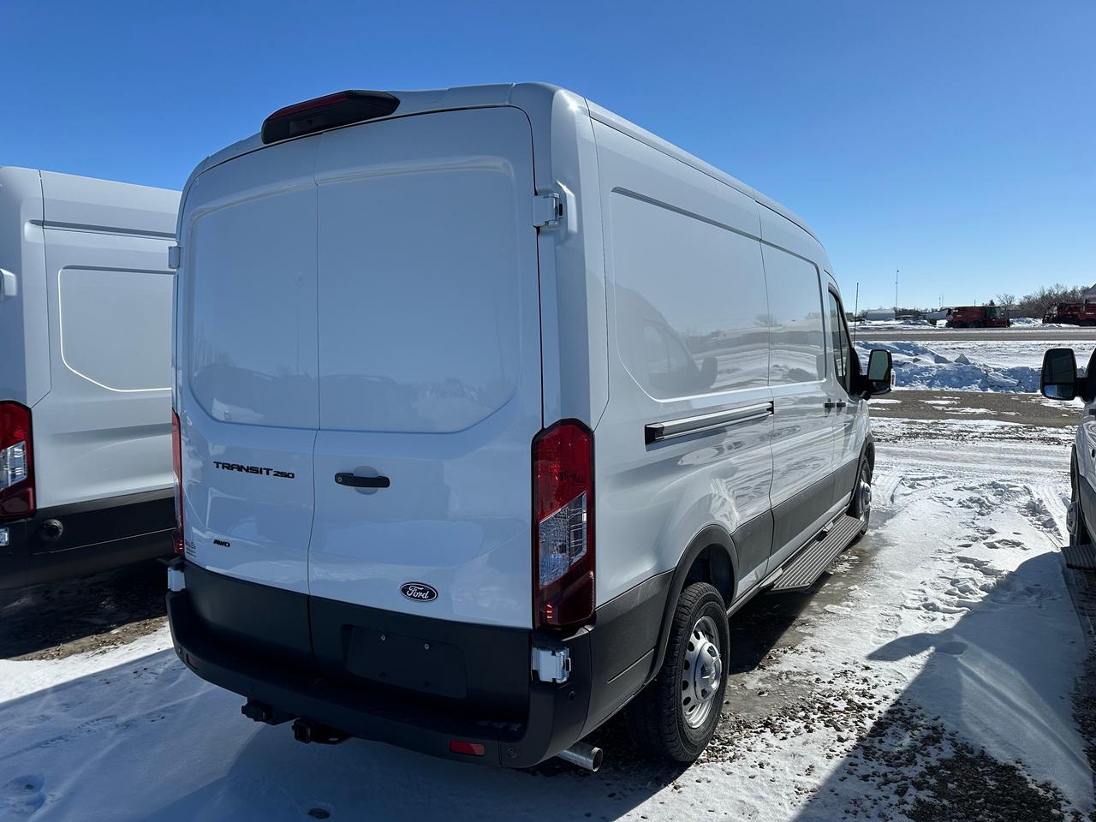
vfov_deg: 56.8
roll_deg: +1.4
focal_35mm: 24
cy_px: 411
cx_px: 548
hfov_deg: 71.6
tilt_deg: -5.5
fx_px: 760
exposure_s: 1/10753
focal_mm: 6.86
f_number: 1.78
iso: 80
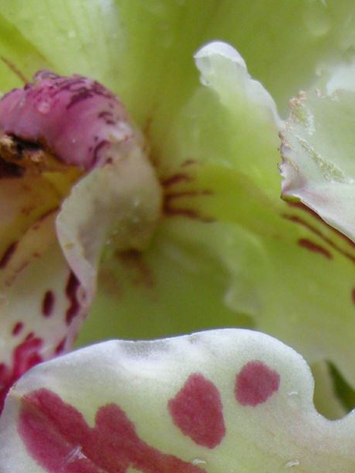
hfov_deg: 12.2
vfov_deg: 15.5
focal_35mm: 115
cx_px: 563
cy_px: 746
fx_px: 1572
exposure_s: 1/60
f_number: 2.7
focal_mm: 7.5
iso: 172
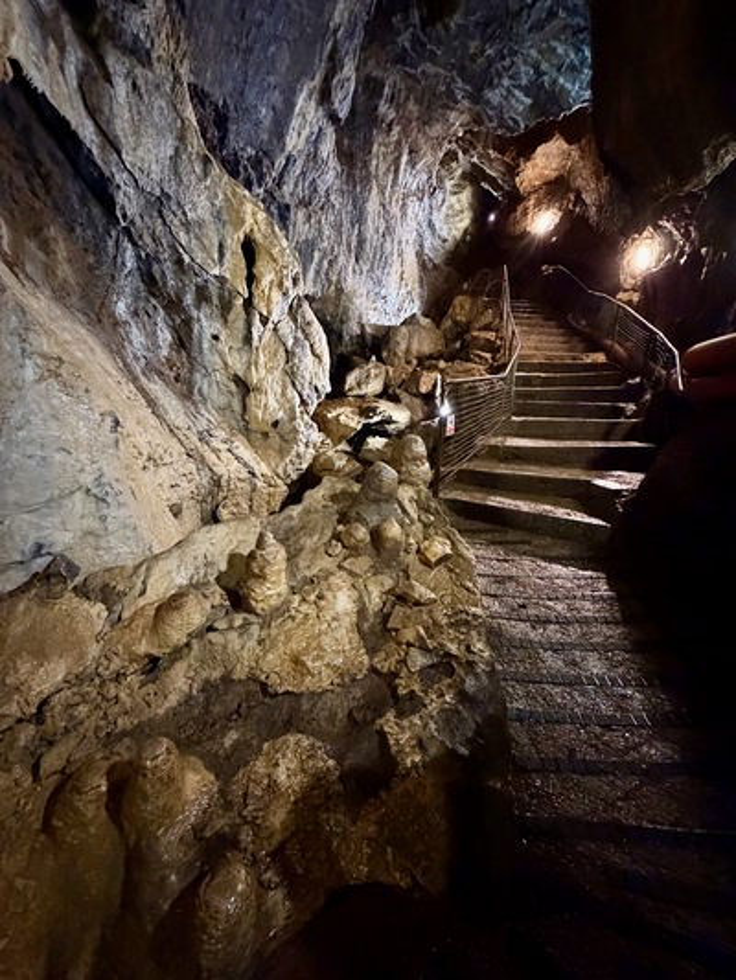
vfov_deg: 102.1
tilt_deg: -8.8
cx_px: 368
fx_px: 397
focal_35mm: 14
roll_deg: -3.7
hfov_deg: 85.7
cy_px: 490
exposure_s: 1/25
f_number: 2.2
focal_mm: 2.22
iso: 1600
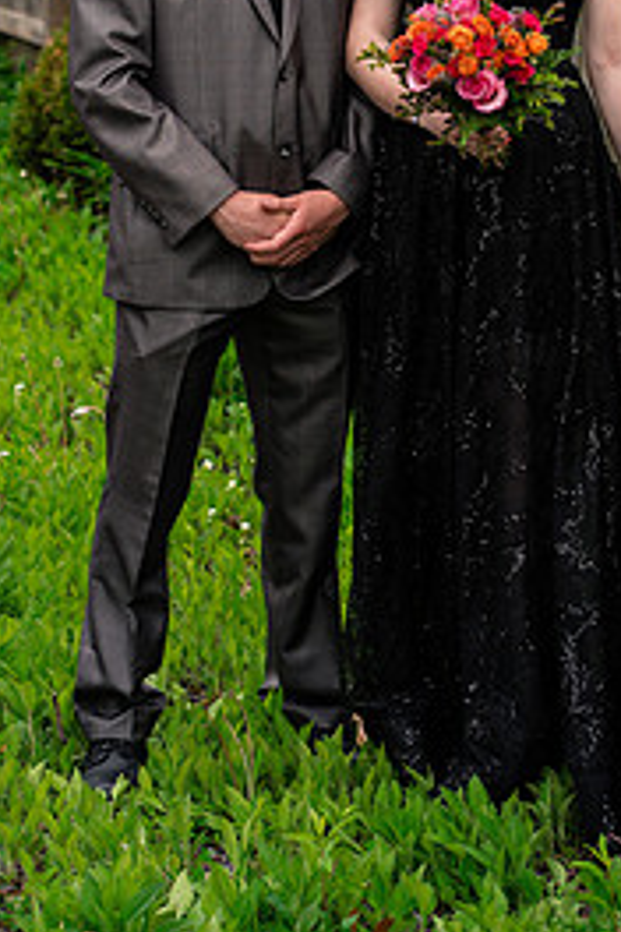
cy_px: 205
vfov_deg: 14.1
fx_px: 3752
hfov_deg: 9.5
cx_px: 434
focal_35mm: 145
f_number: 5
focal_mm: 85
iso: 400
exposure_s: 1/800
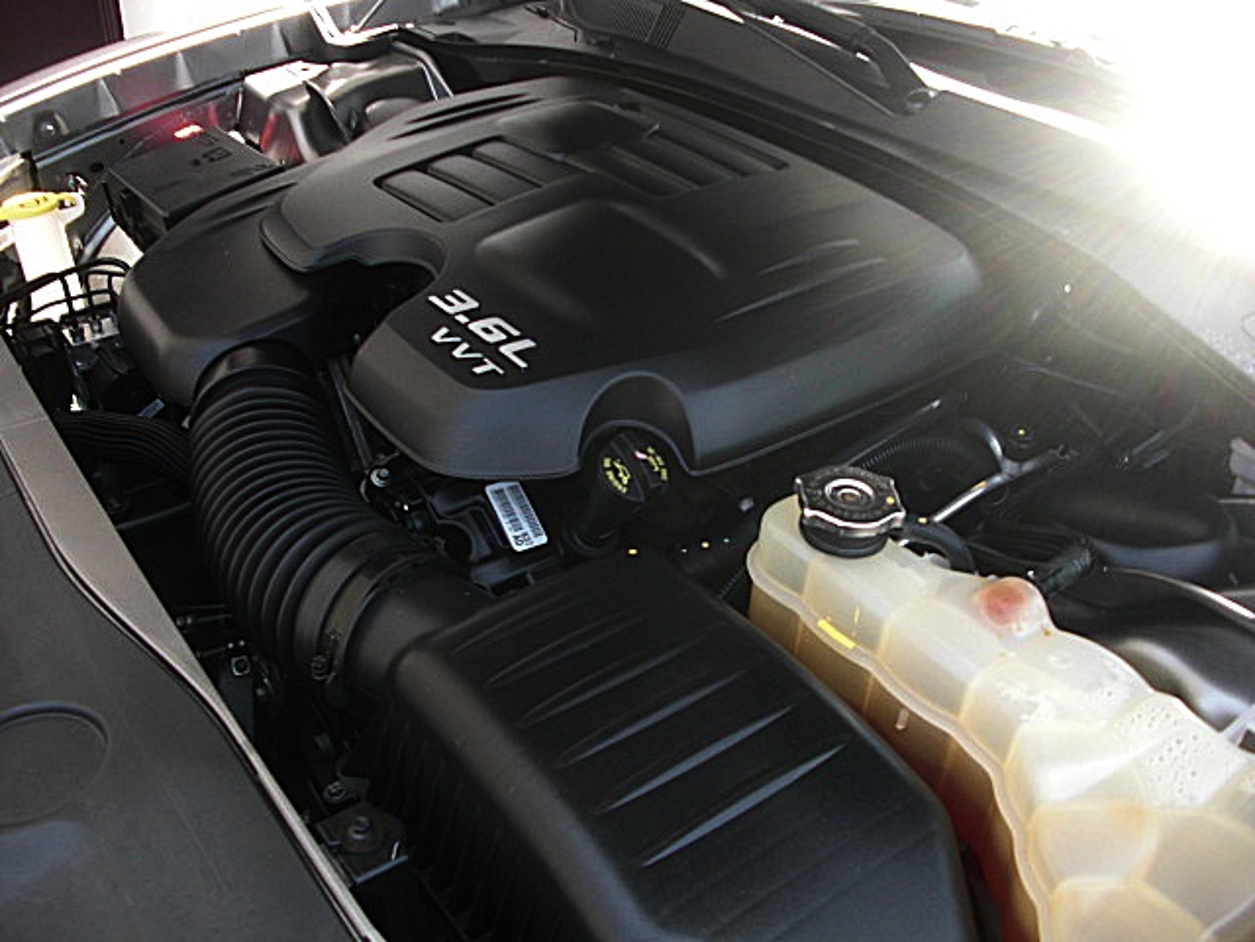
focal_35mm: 36
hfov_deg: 51.4
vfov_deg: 39.7
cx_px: 628
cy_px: 471
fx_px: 1305
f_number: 2.8
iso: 100
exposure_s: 1/125
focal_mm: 6.3
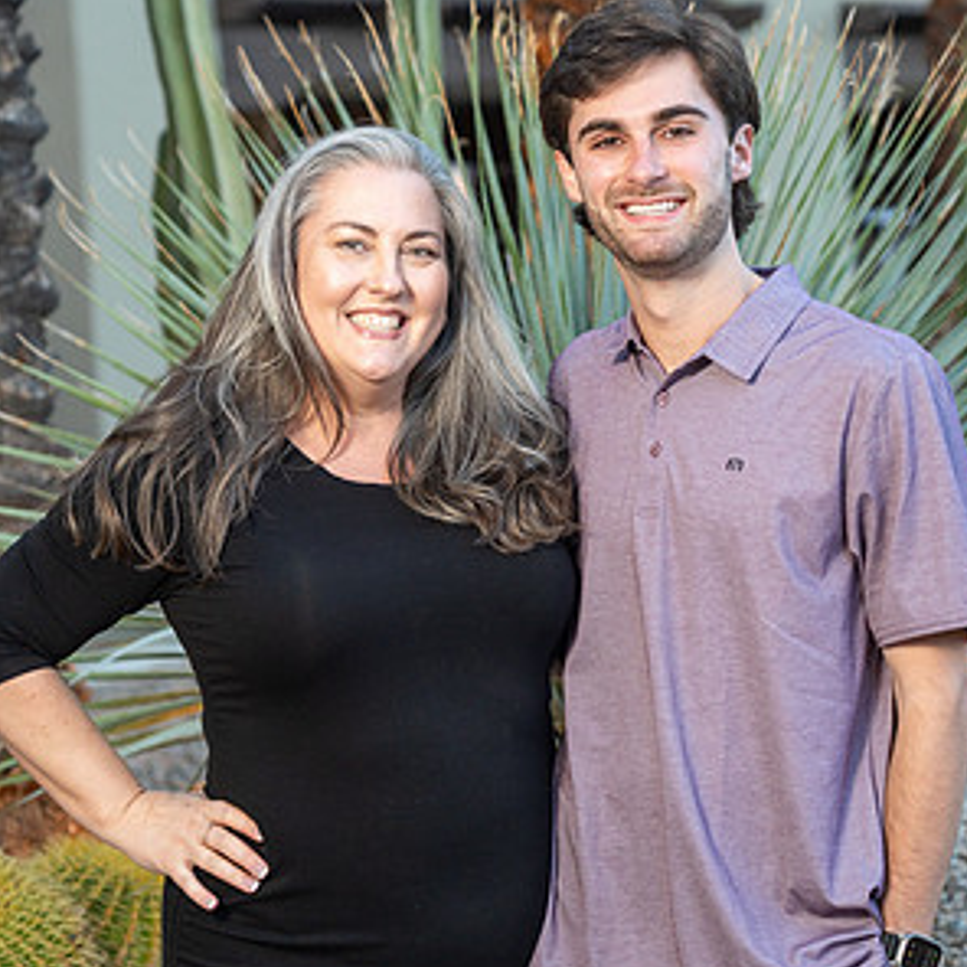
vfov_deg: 17.1
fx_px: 3224
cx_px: 487
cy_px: 519
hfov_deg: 17.1
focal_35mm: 102
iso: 800
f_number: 4
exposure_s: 1/200
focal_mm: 79
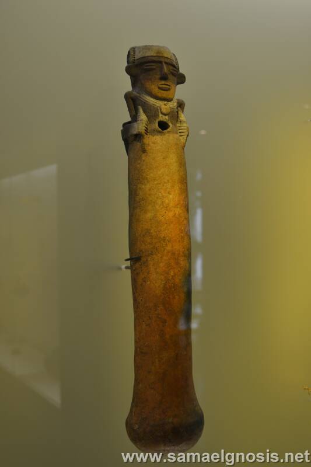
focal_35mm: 45
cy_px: 234
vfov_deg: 43.6
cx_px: 156
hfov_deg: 29.9
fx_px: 583
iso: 125
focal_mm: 30
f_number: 4.5
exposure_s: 1/15
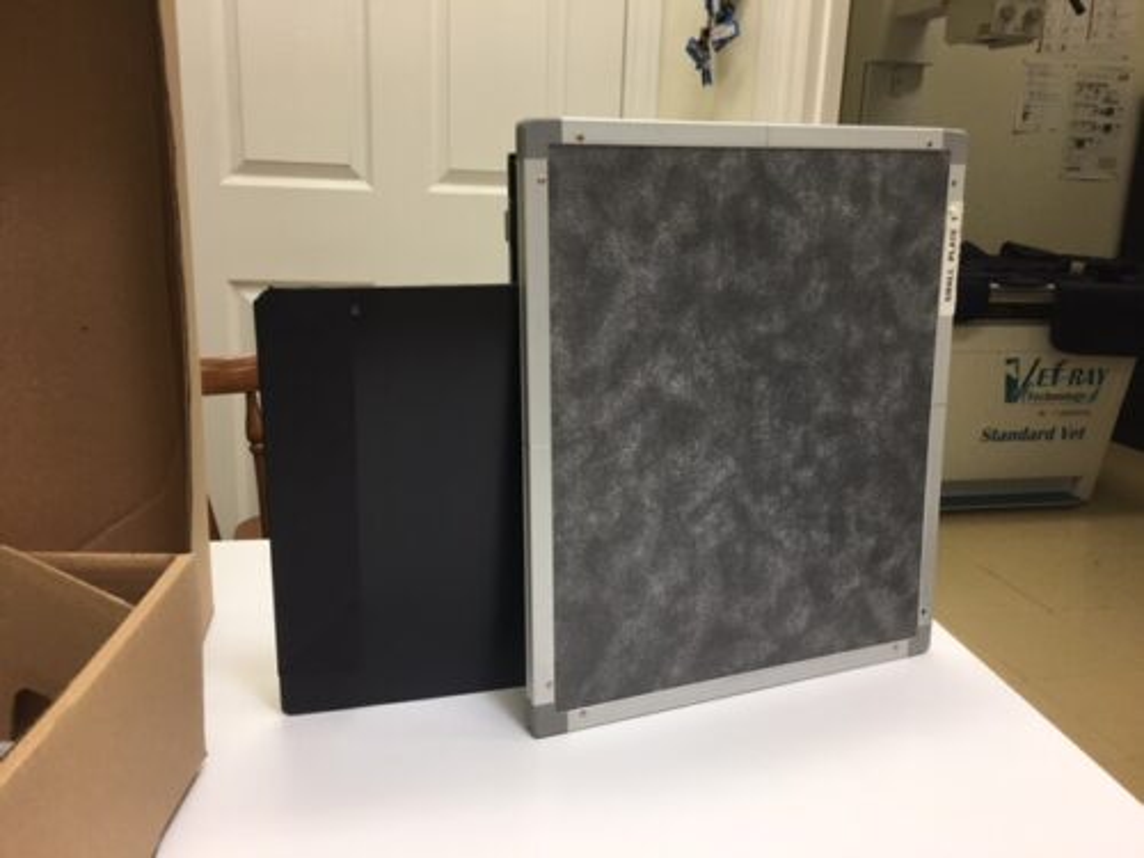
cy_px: 429
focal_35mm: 29
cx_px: 572
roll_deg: -2.4
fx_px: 958
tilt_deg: -13.8
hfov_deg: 61.7
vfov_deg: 48.2
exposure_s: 1/30
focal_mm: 4.15
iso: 40
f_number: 2.2
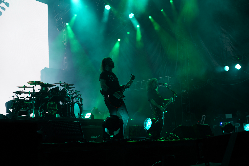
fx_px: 346
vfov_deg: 27.0
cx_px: 124
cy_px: 83
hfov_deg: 39.6
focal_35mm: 50
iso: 125
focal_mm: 50
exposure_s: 1/60
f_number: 4
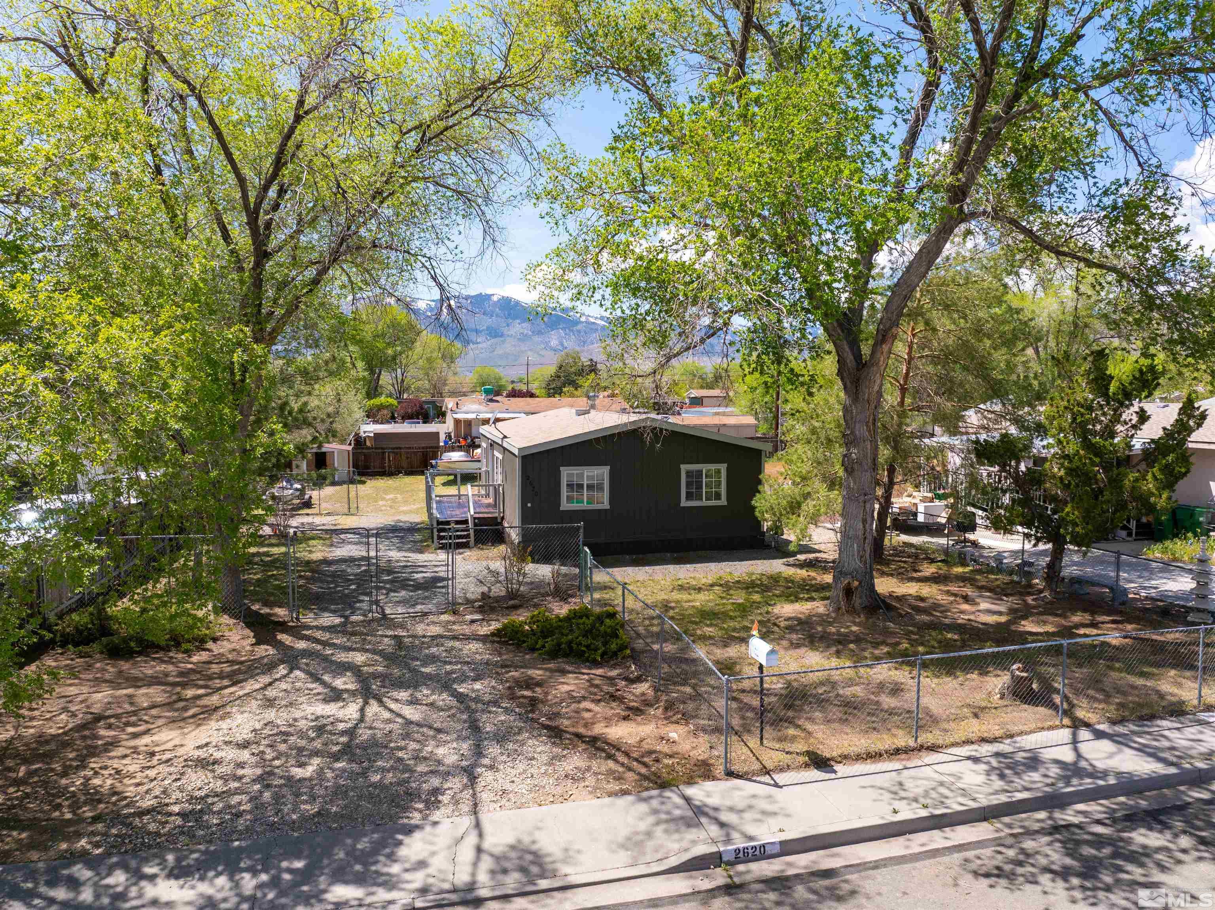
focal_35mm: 24
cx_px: 608
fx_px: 842
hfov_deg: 71.6
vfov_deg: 56.8
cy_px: 455
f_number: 2.8
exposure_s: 1/2000
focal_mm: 12.29
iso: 110
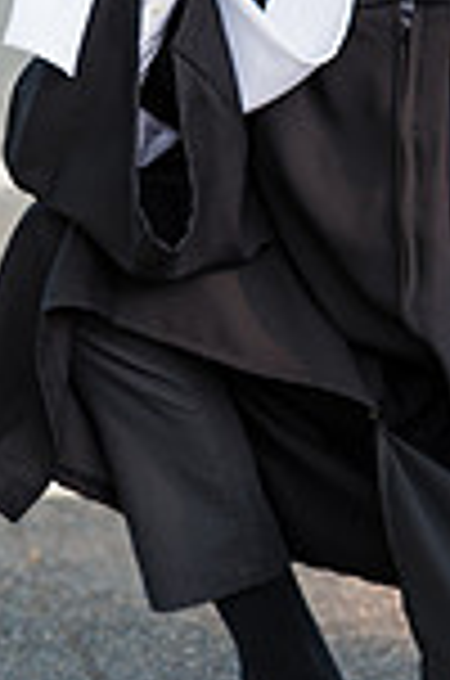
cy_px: 27
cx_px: 371
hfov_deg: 3.2
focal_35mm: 433
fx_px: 8156
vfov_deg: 4.8
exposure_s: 1/640
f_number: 3.2
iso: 200
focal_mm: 145
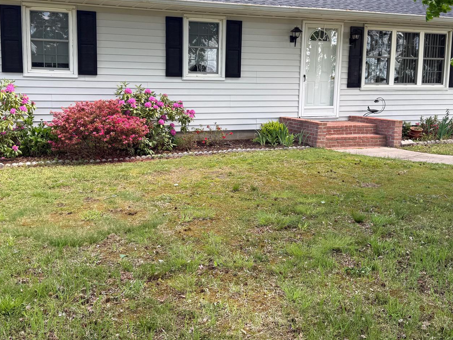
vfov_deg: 36.7
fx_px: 510
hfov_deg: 47.8
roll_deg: -1.3
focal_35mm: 39
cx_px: 208
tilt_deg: -6.5
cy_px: 141
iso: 80
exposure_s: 1/333
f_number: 1.78
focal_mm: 6.76
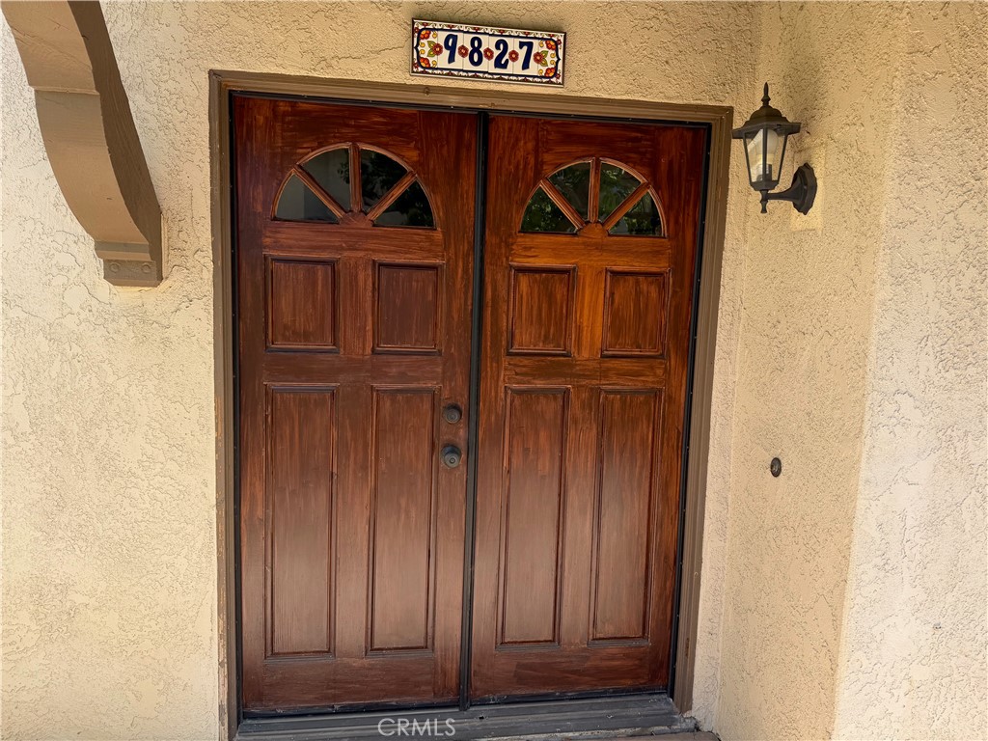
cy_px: 370
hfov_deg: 71.6
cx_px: 494
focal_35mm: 24
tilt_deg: -11.2
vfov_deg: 56.8
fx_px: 685
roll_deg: -3.5
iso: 80
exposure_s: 1/840
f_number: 1.78
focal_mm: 6.76
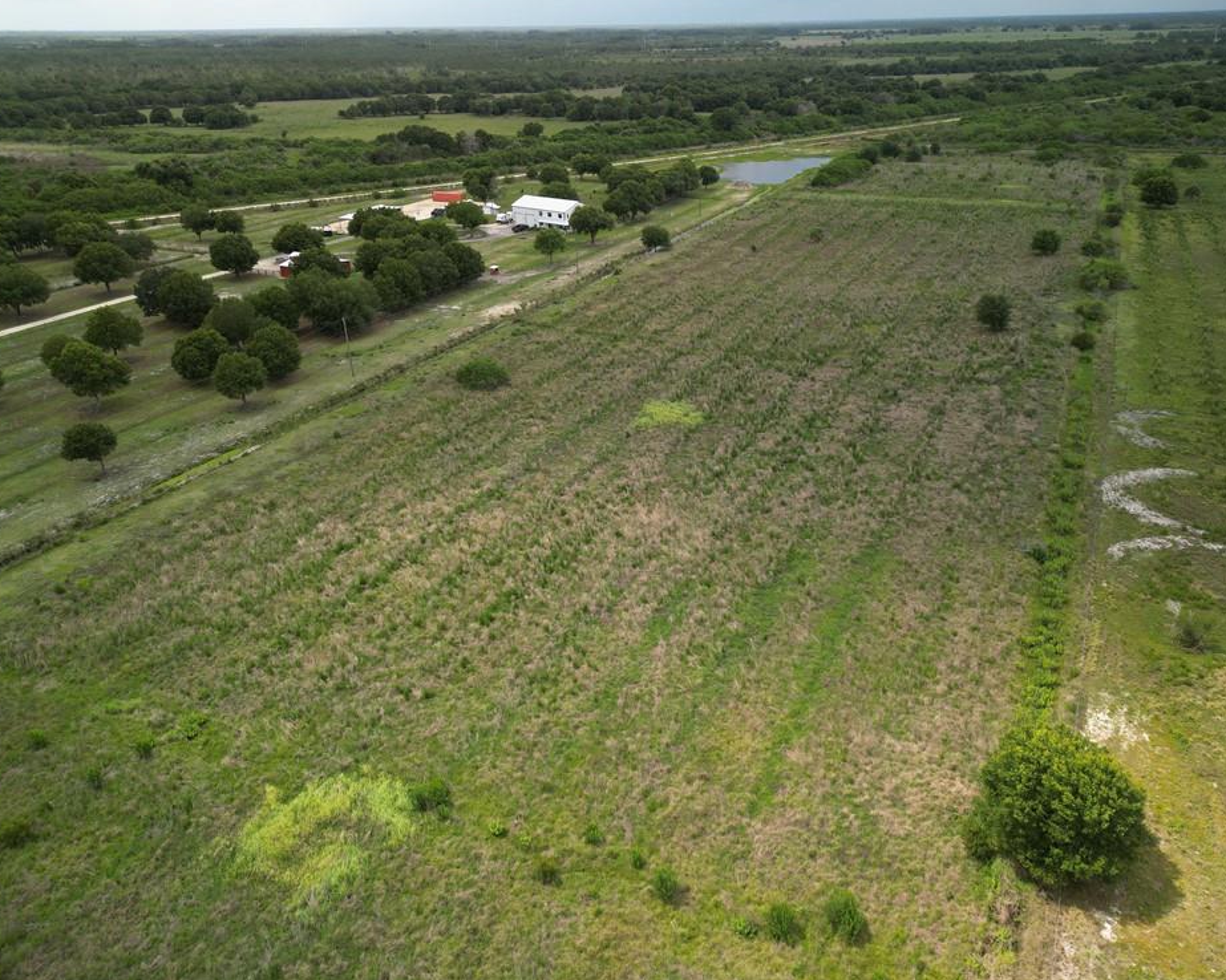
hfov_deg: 65.9
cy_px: 497
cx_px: 660
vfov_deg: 54.9
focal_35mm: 26
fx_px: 943
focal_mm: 6.72
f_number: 1.7
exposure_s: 1/100
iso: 100
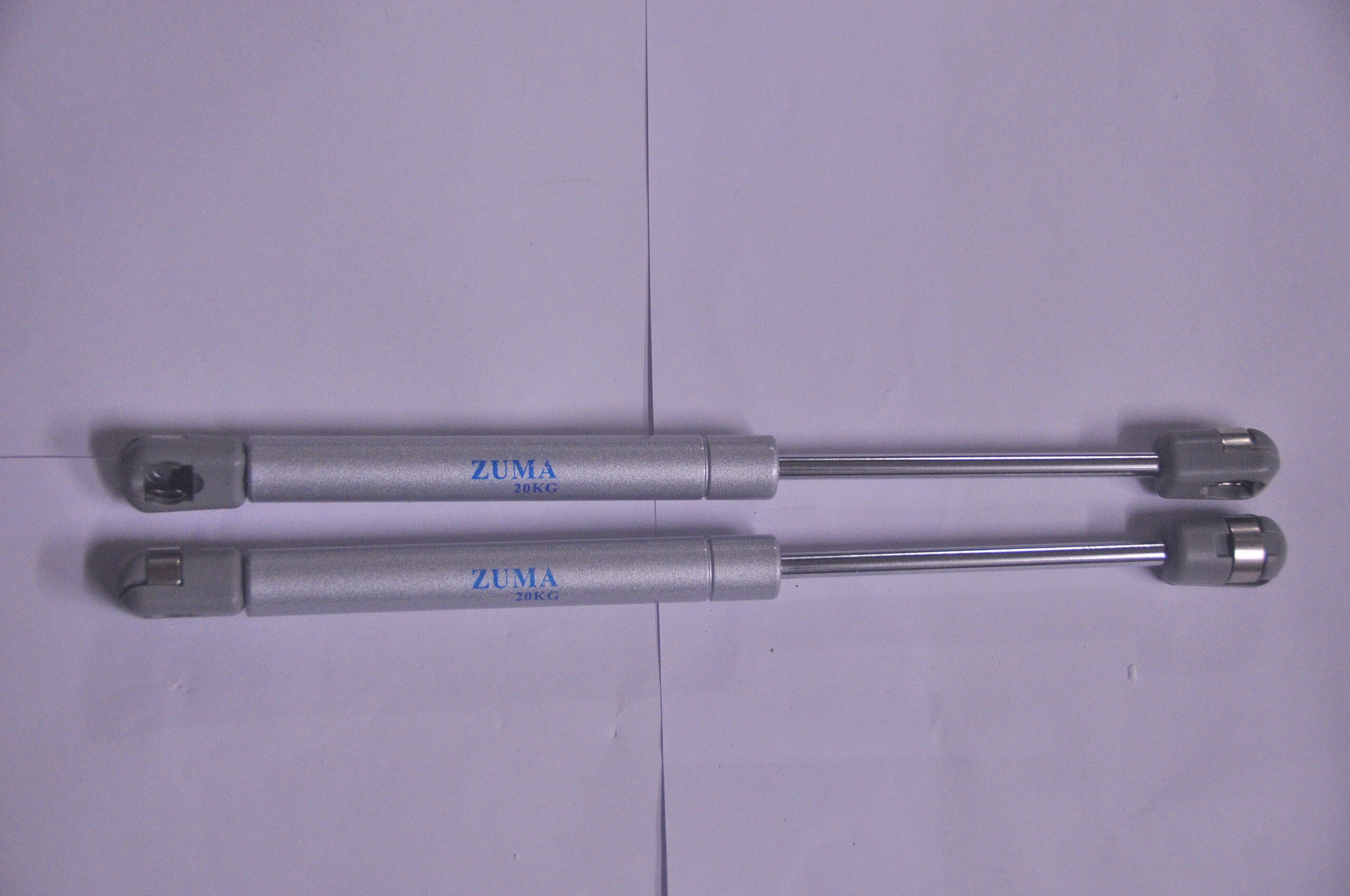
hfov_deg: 27.0
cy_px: 448
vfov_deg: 18.1
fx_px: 2809
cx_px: 675
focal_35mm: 75
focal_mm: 50
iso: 1250
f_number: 4.8
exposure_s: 1/80
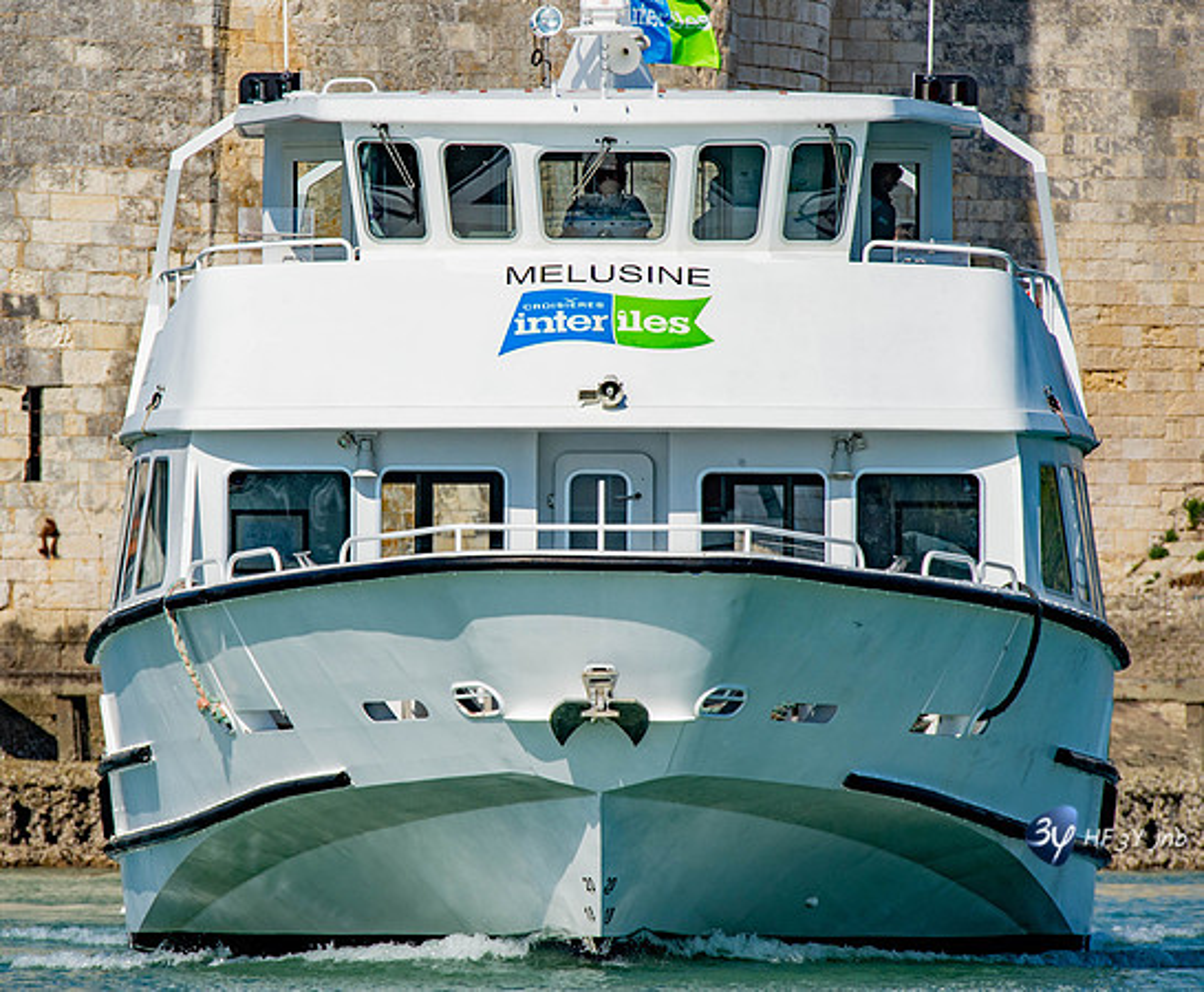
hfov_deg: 2.5
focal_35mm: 754
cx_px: 519
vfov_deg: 2.1
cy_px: 486
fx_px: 27203
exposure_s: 1/1000
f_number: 16
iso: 400
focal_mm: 600
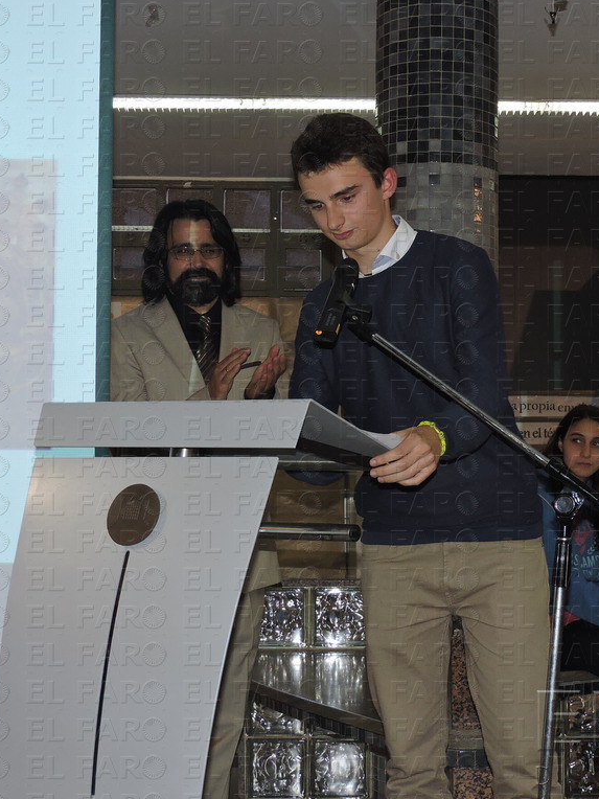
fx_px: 1546
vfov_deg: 29.0
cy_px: 398
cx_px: 396
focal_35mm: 67
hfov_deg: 21.8
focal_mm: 8.9
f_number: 3.6
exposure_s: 1/30
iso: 200
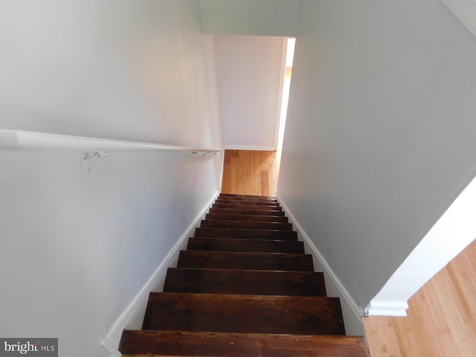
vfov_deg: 58.9
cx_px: 238
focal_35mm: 23
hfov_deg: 73.9
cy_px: 178
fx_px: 316
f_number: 3
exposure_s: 1/30
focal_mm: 4
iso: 320
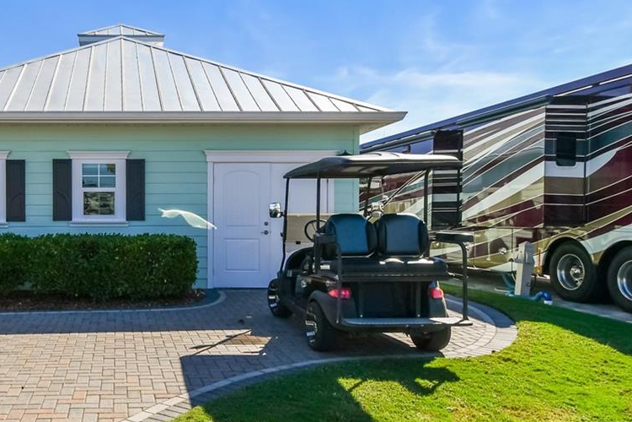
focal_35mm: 32
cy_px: 214
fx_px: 562
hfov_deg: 55.2
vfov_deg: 41.1
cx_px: 139
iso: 100
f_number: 7.1
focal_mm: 10
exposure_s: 1/640
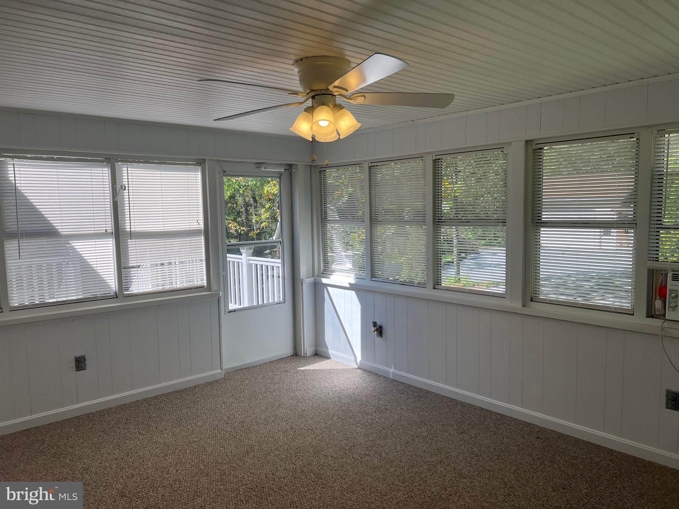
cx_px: 340
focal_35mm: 26
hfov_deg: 67.3
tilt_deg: -5.5
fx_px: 510
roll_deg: +1.2
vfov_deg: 53.1
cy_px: 254
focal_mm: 5.7
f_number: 1.5
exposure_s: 1/957
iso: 50
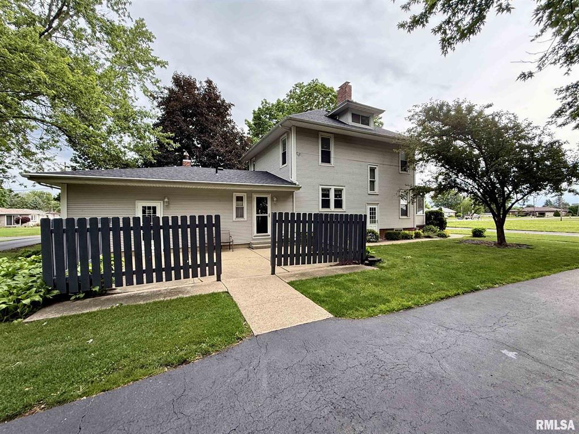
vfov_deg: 85.6
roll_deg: +1.4
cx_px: 290
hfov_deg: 102.1
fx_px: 234
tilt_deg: -0.4
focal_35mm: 14
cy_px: 217
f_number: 2.2
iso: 64
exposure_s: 1/255
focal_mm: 2.22
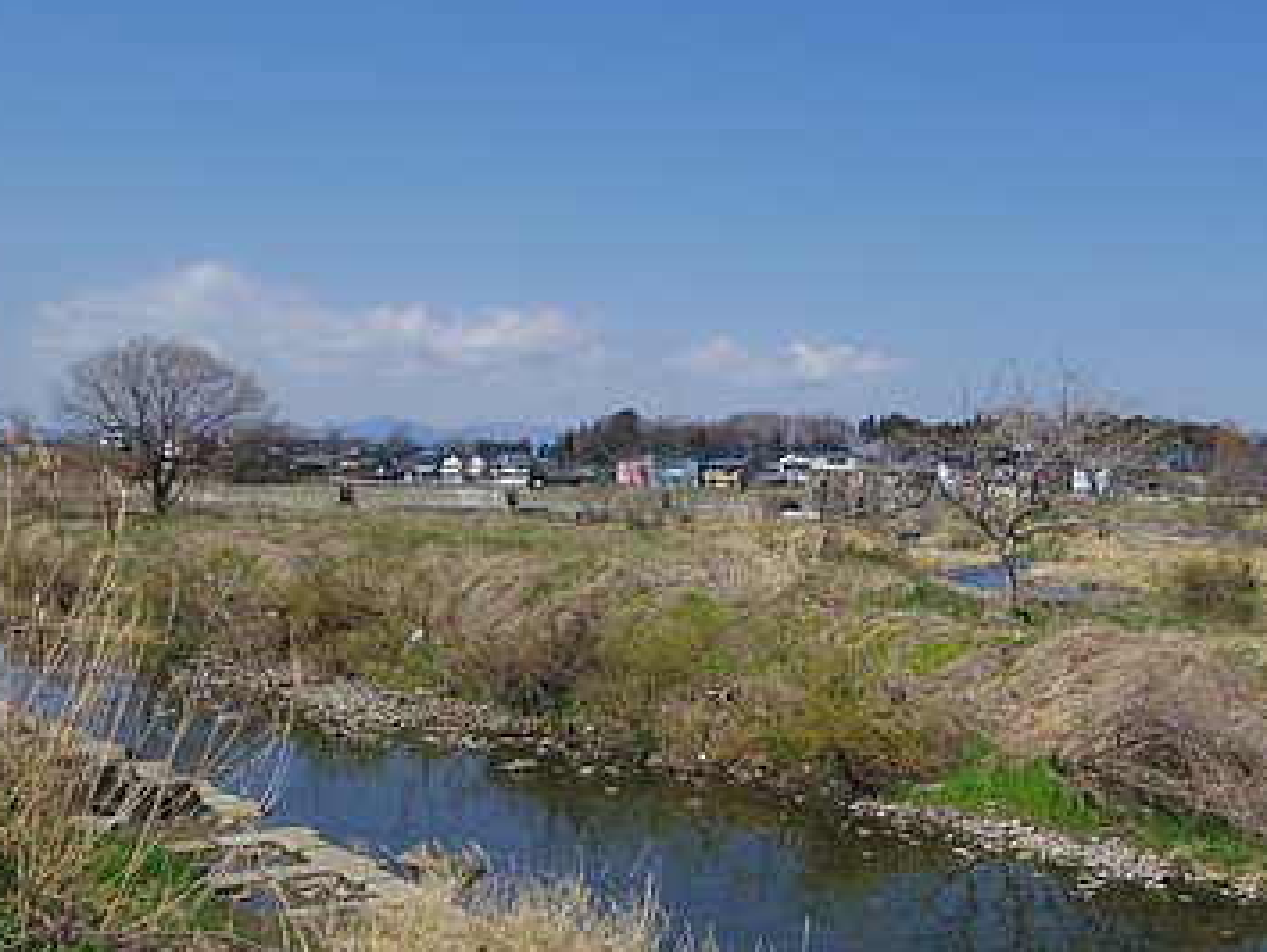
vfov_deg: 36.4
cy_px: 644
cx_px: 863
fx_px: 1428
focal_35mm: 39
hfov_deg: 46.9
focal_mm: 5
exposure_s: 1/500
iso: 125
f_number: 2.8
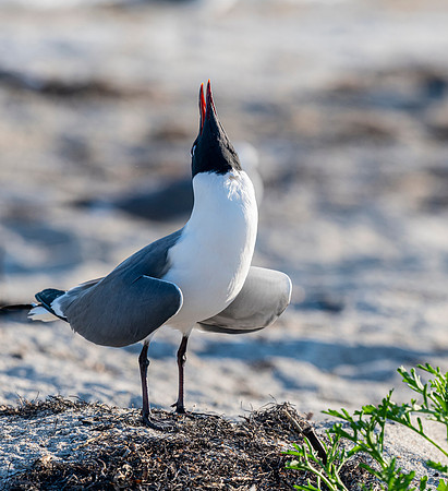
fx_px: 7462
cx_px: 333
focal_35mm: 486
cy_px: 225
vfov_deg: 3.8
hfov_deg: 3.4
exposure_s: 1/2000
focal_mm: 300
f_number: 5.6
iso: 500
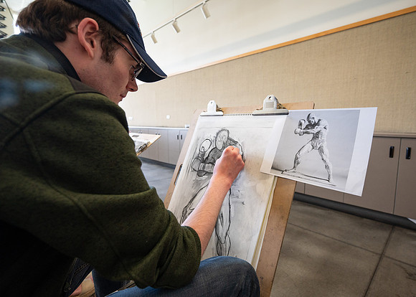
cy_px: 148
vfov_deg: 68.8
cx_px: 223
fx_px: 217
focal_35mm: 18
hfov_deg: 87.5
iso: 800
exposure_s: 1/160
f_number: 4
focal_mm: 17.5
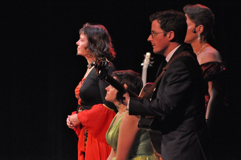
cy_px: 80
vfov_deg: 4.9
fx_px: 1855
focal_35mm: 278
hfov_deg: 7.4
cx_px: 120
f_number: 6
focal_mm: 185
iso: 3200
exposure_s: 1/60
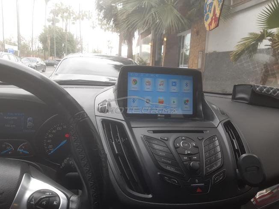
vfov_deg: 53.1
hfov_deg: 67.3
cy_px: 104
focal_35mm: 26
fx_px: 210
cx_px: 140
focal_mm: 3.92
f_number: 1.7
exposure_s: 1/157
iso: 40
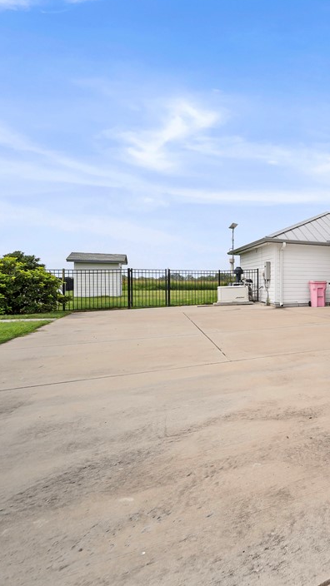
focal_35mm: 21
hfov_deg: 36.4
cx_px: 423
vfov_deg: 83.8
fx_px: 327
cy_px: 289
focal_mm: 9
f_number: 3.5
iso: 100
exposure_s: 1/2000
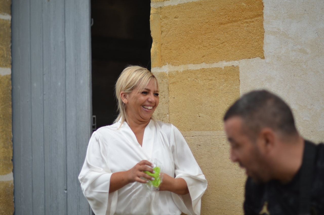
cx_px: 162
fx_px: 674
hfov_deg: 27.0
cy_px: 108
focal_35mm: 75
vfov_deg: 18.1
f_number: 1.4
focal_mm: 50
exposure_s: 1/1600
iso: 200
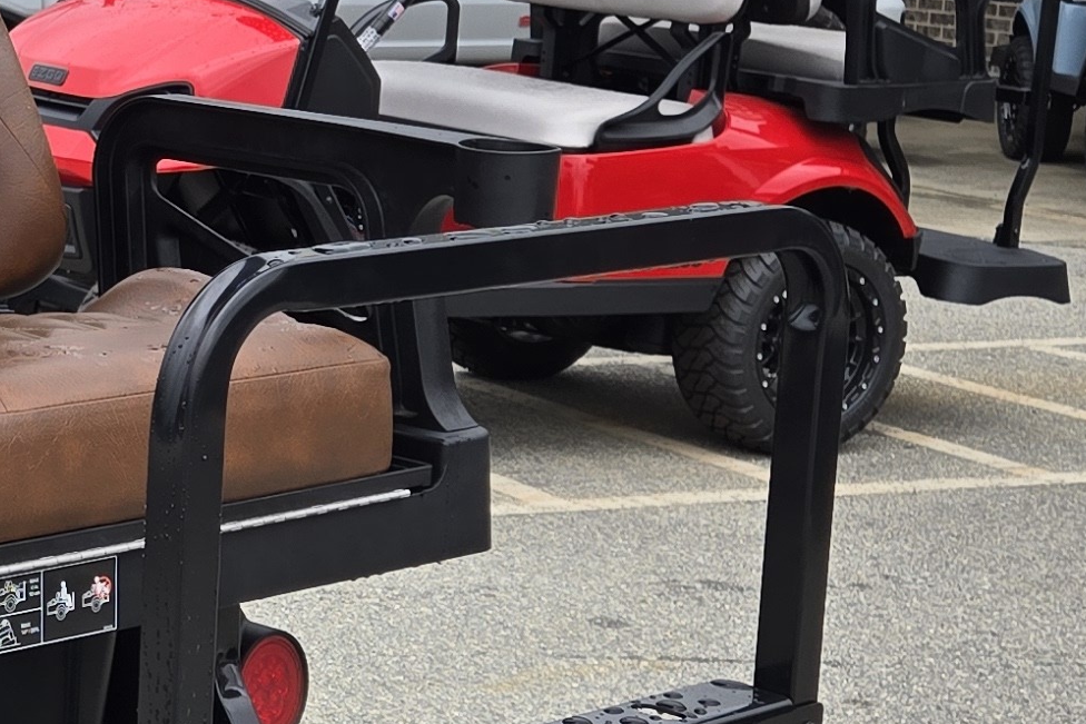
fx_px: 2957
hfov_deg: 19.2
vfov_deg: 14.0
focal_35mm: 98
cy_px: 324
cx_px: -325
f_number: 1.8
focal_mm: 5.4
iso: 25
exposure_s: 1/180
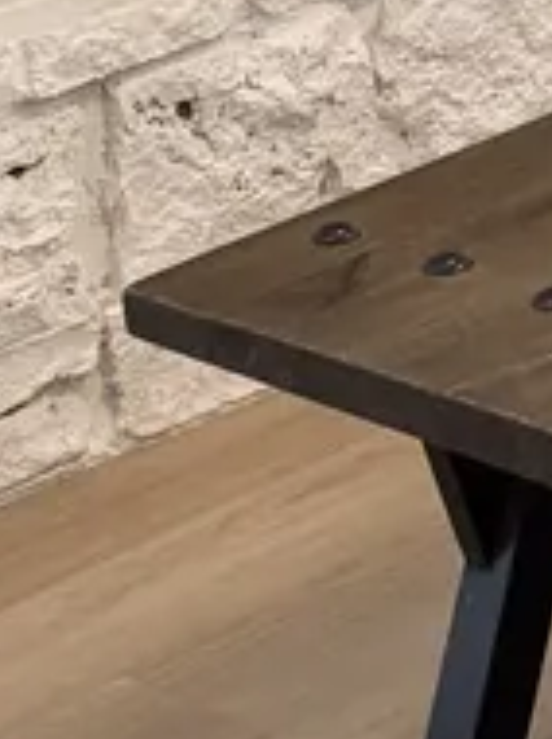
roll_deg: +2.1
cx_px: 1629
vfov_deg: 11.2
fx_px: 3452
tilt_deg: -9.2
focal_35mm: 162
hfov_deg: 7.9
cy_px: -650
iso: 160
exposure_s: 1/60
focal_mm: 6.8
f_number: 1.8
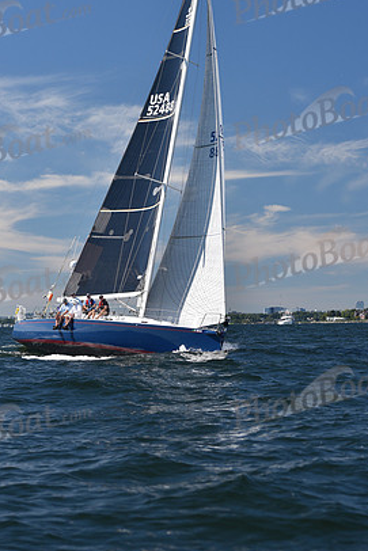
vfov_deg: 20.4
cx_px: 162
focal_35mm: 100
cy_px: 205
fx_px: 1532
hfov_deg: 13.7
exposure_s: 1/800
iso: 200
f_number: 4
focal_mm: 70
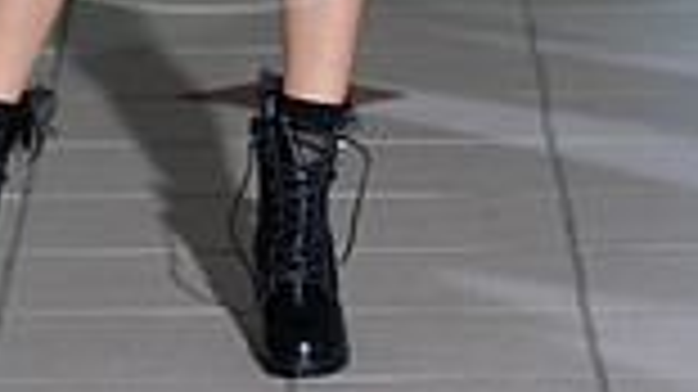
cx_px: 203
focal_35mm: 319
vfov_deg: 3.8
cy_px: -446
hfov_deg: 6.8
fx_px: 5901
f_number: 5
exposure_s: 1/160
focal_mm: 105
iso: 1250
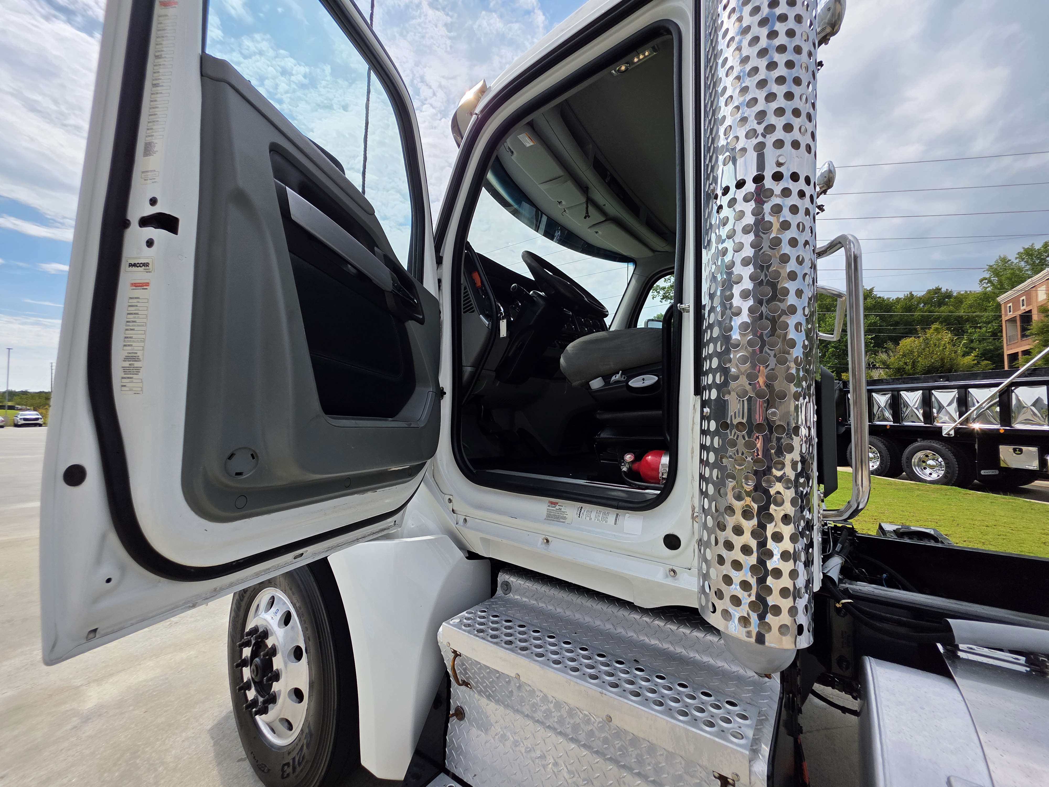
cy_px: 394
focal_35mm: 13
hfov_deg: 106.2
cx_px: 524
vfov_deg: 89.9
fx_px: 394
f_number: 1.9
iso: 40
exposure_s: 1/2969
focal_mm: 2.2
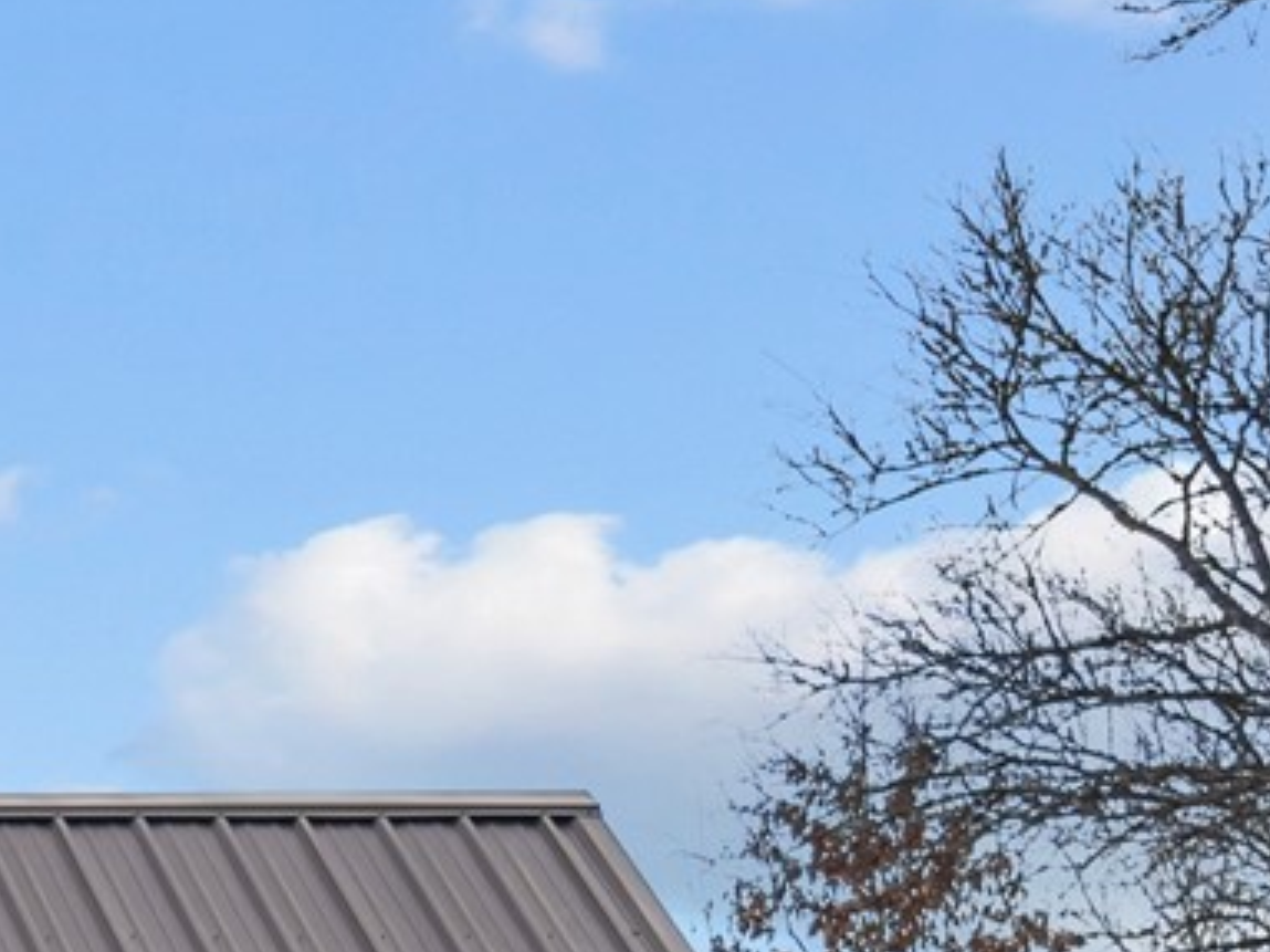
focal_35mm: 191
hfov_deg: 9.4
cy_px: 2040
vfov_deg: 7.4
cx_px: -1635
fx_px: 7005
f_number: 4.5
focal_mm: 35
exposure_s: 1/320
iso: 100
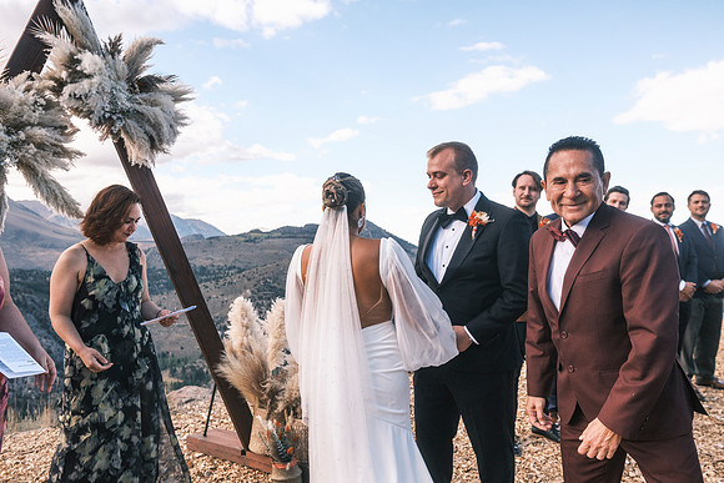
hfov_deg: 67.4
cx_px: 362
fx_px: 543
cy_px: 242
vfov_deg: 48.0
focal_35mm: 27
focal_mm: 18
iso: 400
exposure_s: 1/2700
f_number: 2.8
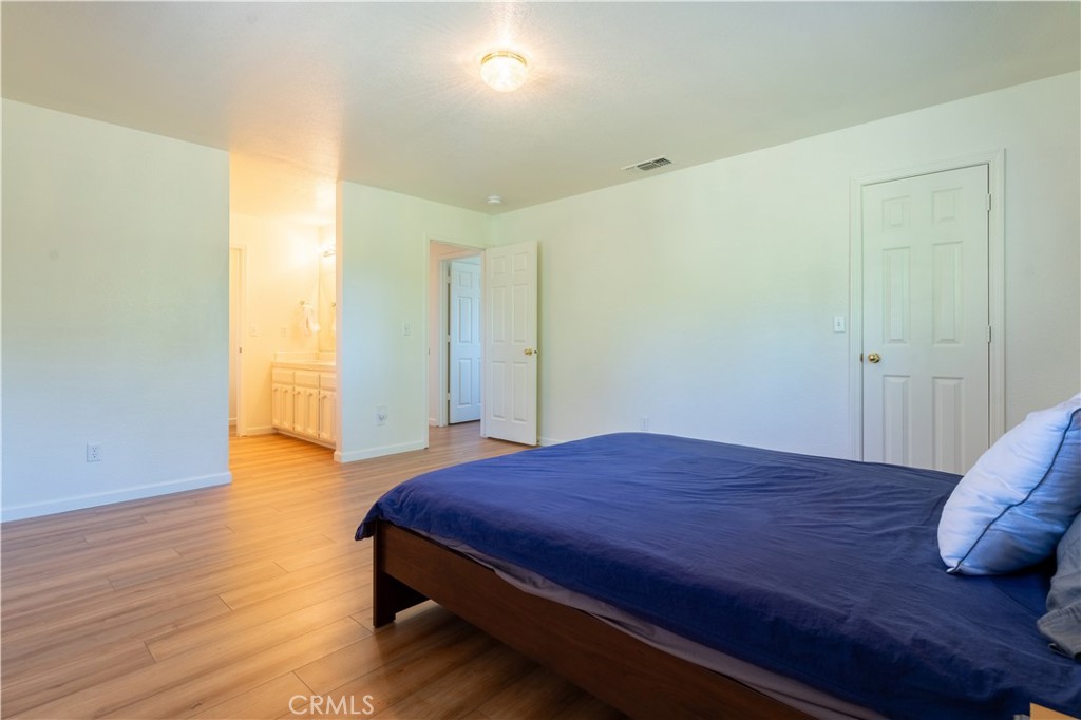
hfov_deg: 93.3
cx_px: 540
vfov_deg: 70.4
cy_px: 360
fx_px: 510
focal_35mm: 17
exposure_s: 1/80
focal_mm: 17
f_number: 8
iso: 400
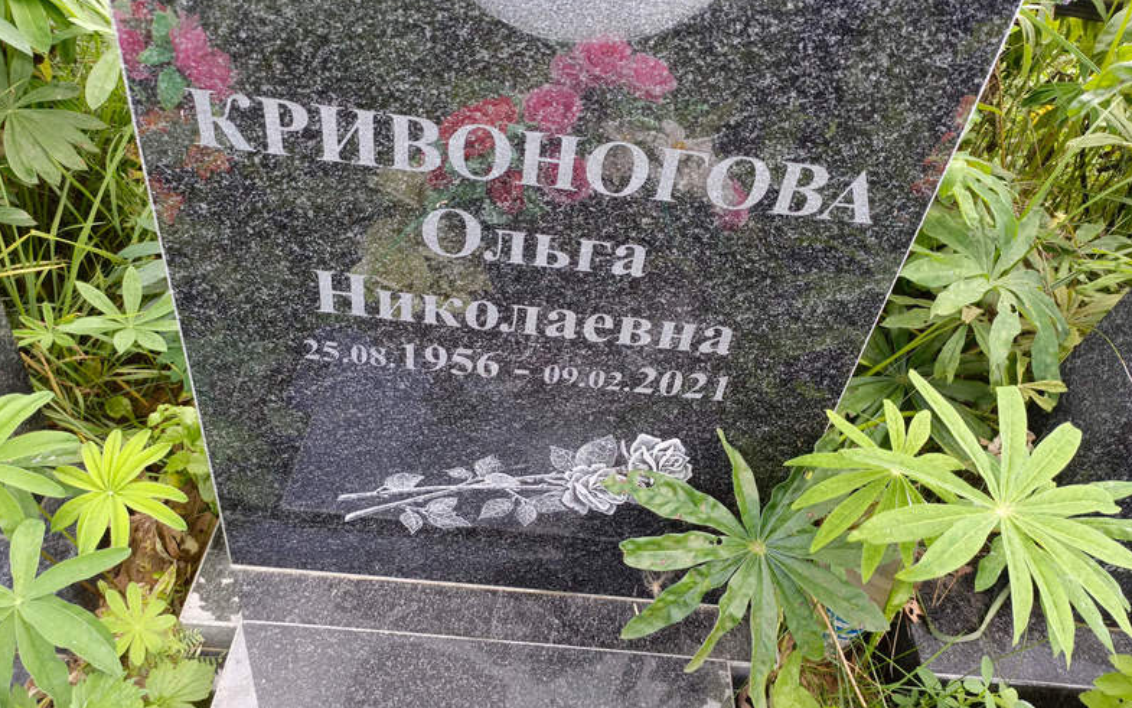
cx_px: 572
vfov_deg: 46.0
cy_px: 358
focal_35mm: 27
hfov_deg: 68.4
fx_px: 833
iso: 169
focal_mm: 4.76
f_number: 1.69
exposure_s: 1/100
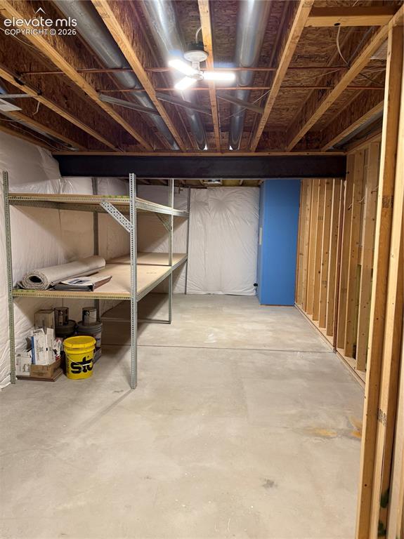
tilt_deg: -5.8
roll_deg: -1.7
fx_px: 374
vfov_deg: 71.6
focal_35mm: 24
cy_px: 270
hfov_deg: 56.8
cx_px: 202
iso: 200
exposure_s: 1/60
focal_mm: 6.76
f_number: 1.78
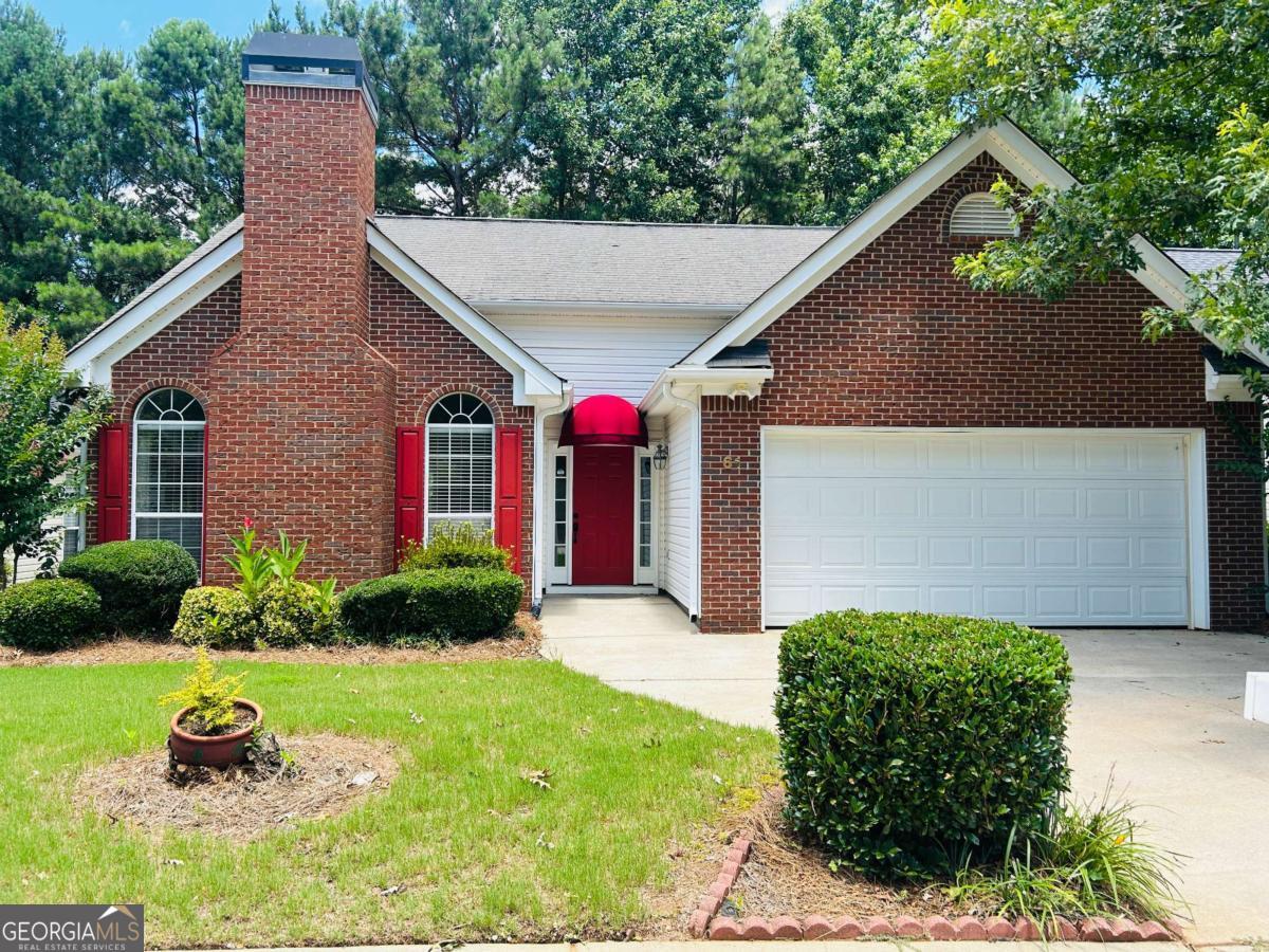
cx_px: 634
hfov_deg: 67.3
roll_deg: -0.4
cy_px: 476
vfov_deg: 53.1
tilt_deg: +2.2
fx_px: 953
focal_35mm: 26
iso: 50
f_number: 1.5
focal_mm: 5.7
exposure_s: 1/780
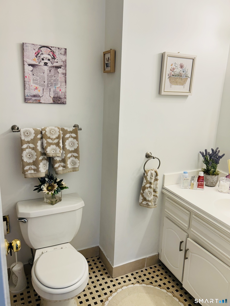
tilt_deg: -14.5
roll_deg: -2.6
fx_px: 230
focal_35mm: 26
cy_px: 153
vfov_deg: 67.3
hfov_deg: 53.1
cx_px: 115
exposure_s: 1/120
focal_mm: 5.7
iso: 40
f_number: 1.5
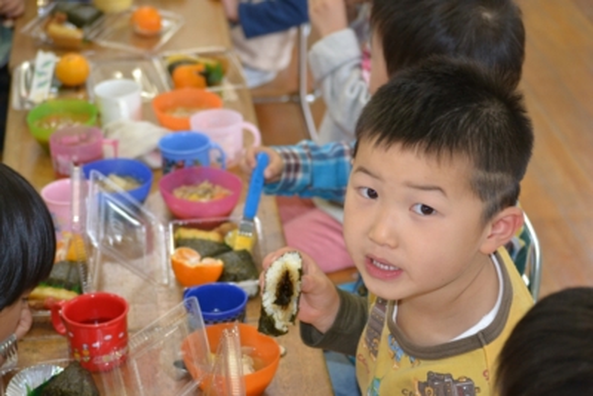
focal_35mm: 82
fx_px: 1359
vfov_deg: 16.6
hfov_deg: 24.6
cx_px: 296
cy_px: 198
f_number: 4
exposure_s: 1/60
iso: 1000
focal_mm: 55
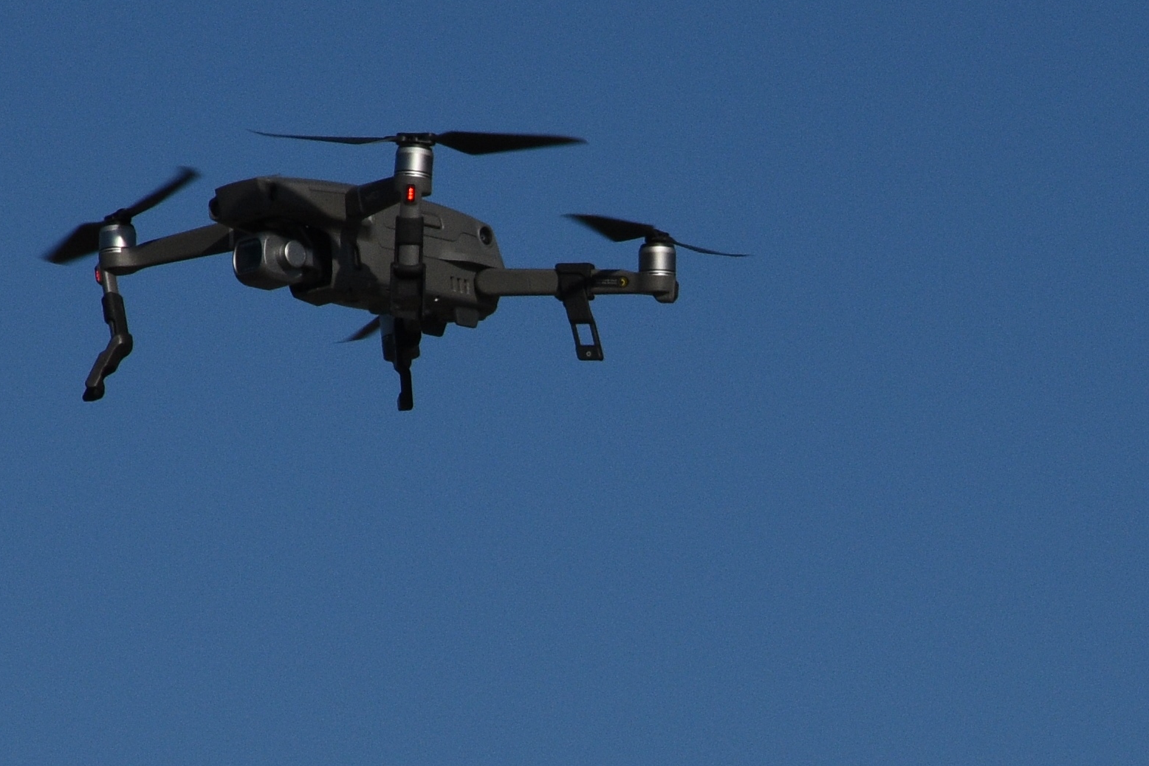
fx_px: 6185
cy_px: 315
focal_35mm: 194
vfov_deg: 7.1
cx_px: 370
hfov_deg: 10.6
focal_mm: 85
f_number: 7.1
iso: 400
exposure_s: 1/6400
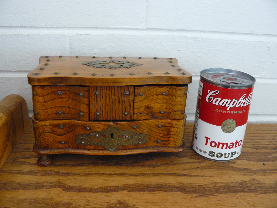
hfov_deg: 51.4
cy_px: 104
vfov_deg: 39.7
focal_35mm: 36
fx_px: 288
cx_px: 138
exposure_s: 1/20
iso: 200
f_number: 2.8
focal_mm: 6
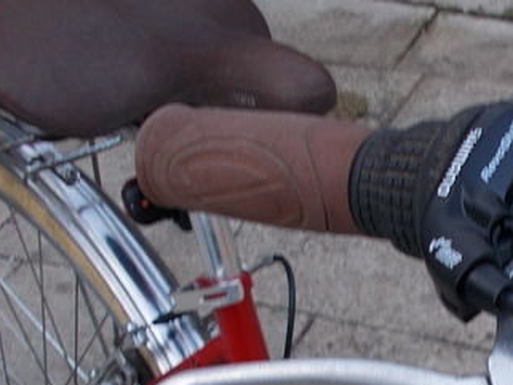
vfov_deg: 17.9
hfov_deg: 23.1
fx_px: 1201
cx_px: 521
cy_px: 343
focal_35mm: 81
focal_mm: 4.6
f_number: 3.2
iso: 80
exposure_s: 1/100
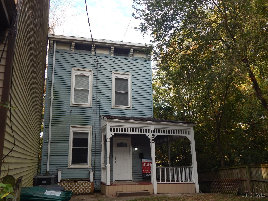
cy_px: 100
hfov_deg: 52.6
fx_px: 271
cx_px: 134
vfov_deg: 40.7
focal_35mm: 35
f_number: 3.3
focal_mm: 6.1
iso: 125
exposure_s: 1/200
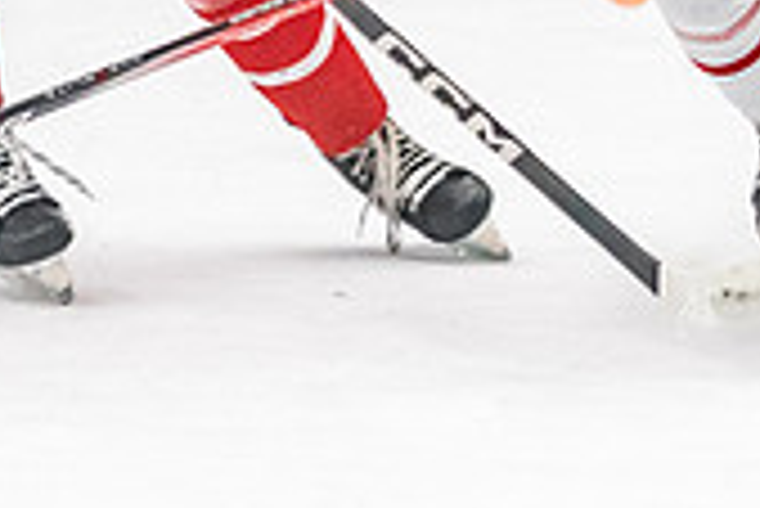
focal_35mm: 617
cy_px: 0
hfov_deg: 3.3
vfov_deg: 2.2
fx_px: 13036
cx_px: 1100
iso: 4000
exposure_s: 1/800
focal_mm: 92
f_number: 2.8
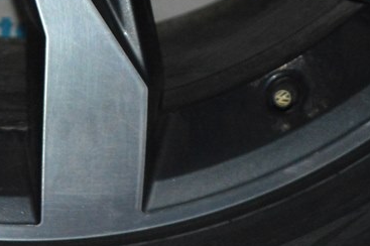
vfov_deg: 5.9
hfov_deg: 8.9
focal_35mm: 230
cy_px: -11
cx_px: 5
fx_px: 2366
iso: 3200
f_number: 5.6
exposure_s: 1/60
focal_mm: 55
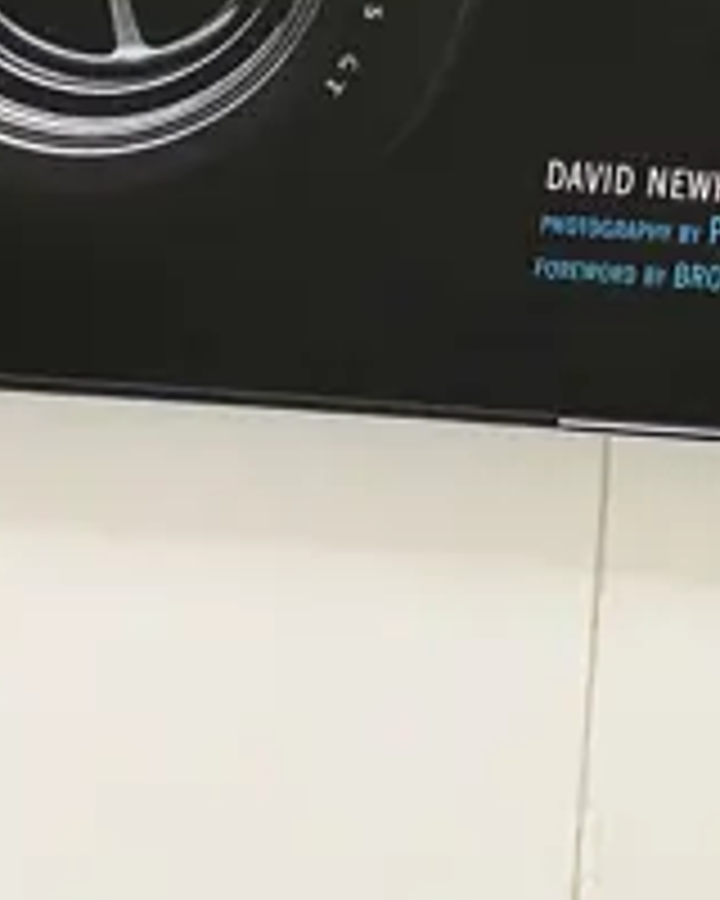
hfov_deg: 7.7
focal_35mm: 195
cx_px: 1318
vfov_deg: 9.7
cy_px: -225
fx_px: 5194
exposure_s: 1/120
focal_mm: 6
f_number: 2
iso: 64
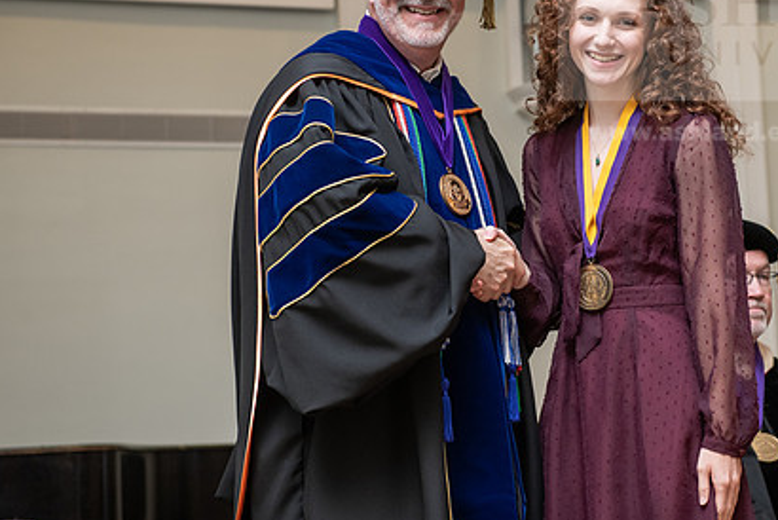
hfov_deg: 20.5
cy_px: 172
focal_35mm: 99
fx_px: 2141
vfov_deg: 13.8
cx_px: 501
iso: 1250
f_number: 4.5
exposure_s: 1/200
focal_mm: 70
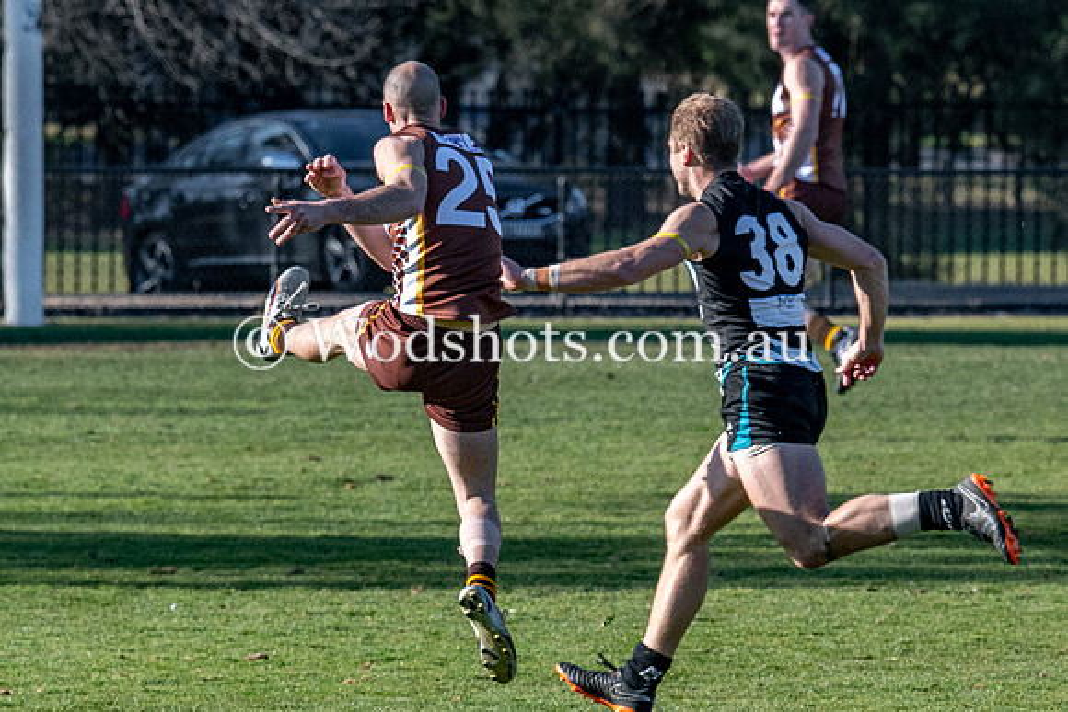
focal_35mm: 537
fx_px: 15925
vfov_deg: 2.6
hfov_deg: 3.8
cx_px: 494
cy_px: 363
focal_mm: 160
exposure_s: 1/1250
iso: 560
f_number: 5.6
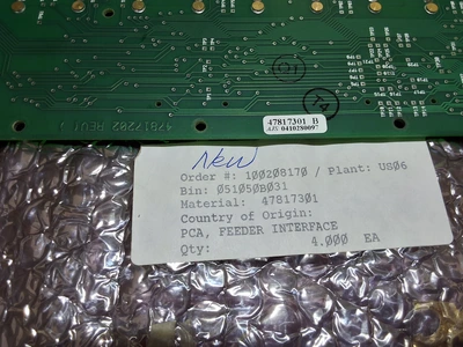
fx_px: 375
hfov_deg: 63.4
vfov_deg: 49.7
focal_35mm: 28
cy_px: 174
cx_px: 232
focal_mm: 2.91
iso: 64
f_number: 1.9
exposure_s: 1/40
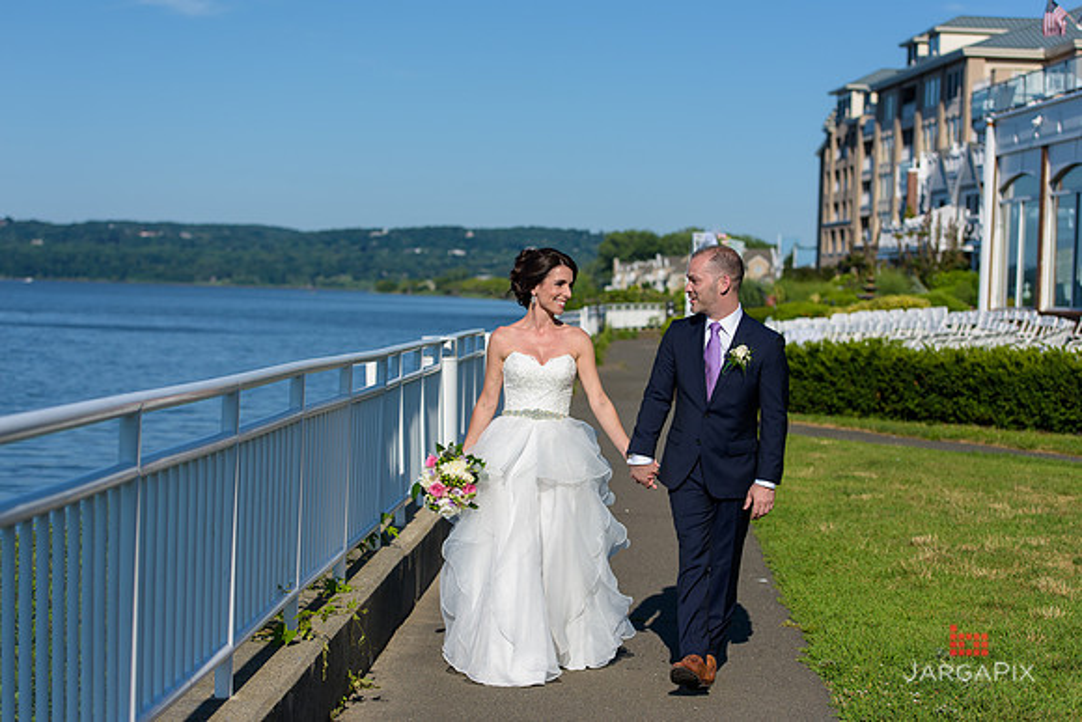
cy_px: 361
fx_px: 2104
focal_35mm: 70
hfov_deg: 28.8
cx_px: 541
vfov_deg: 19.5
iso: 200
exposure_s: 1/2500
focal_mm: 70
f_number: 4
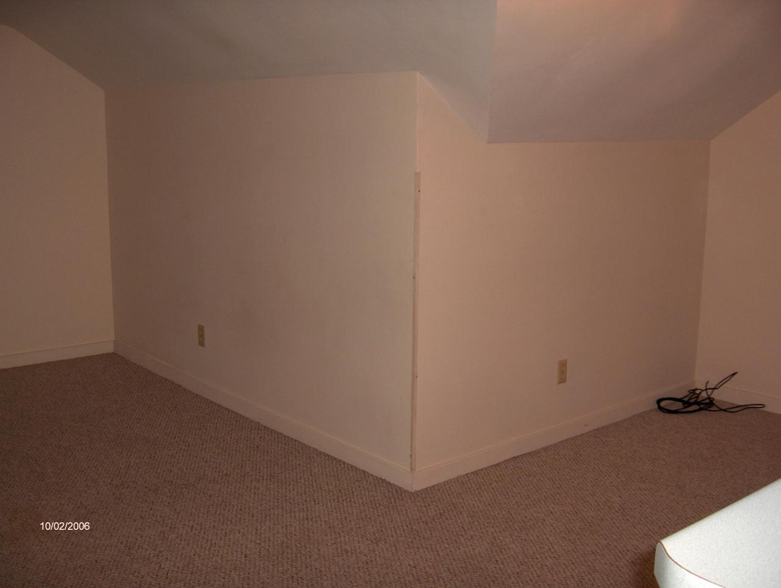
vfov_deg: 36.9
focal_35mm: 39
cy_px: 294
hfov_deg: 47.8
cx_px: 390
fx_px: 881
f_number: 2.8
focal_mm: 8
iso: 100
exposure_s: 1/60
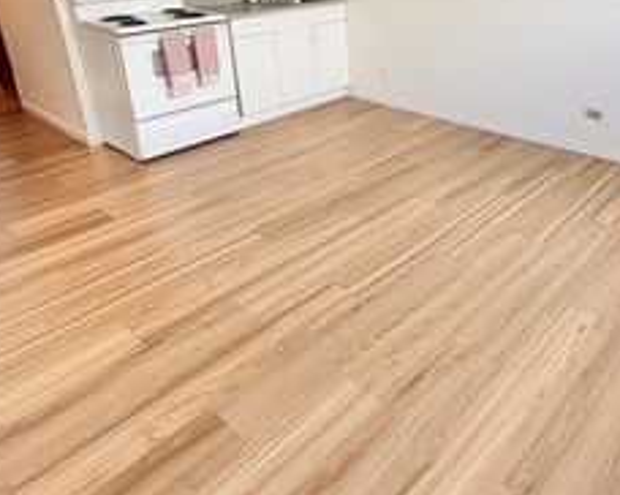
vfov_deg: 47.2
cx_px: 419
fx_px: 550
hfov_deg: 57.4
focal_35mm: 30
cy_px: 143
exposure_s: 1/121
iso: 50
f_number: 2.2
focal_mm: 2.22
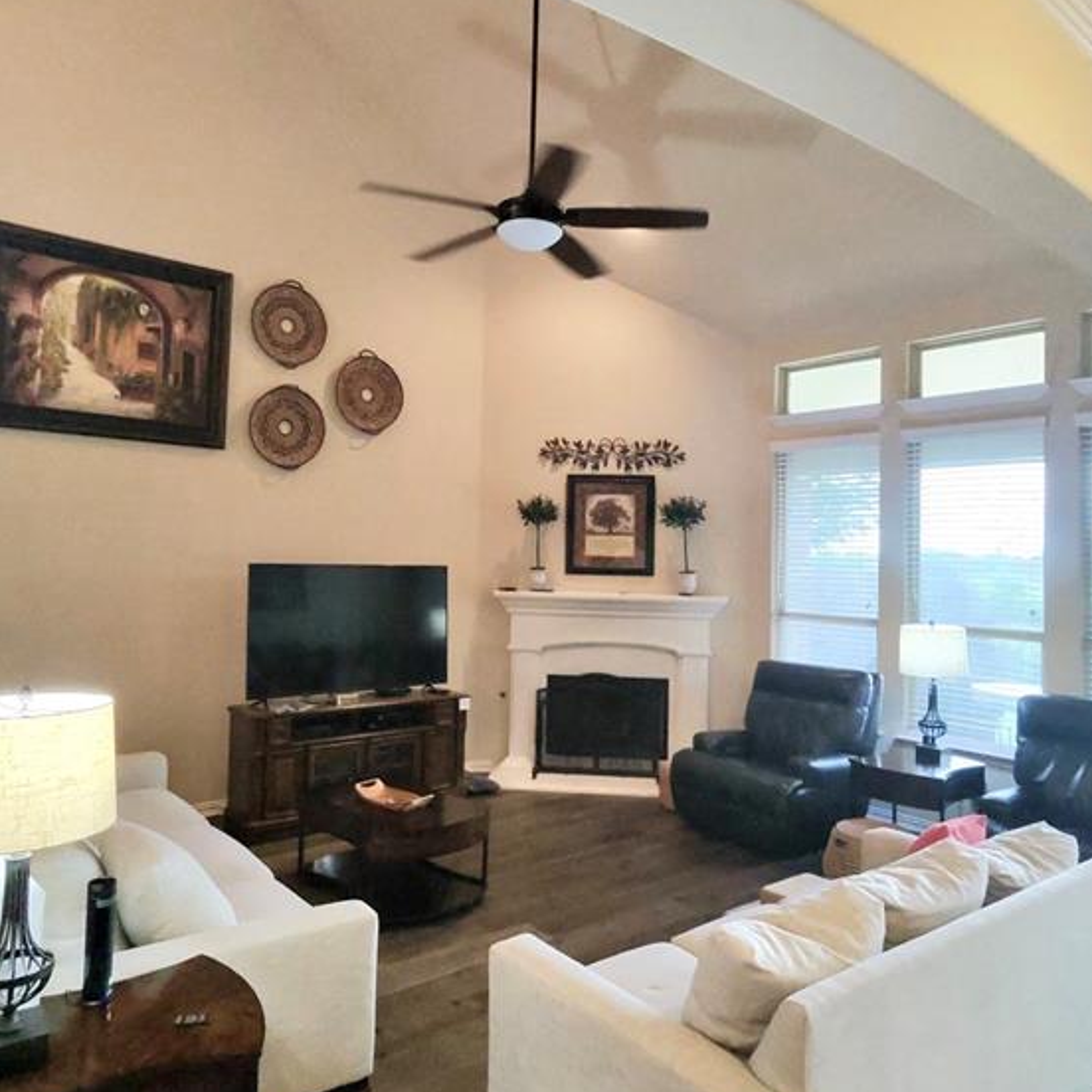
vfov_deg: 87.3
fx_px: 571
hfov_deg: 87.4
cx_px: 536
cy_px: 514
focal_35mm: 16
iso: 319
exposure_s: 1/59.9
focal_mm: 2.24
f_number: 2.2
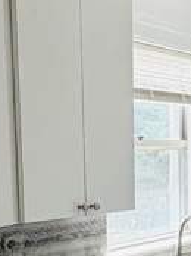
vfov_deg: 21.9
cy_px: 263
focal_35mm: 86
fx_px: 634
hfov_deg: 17.1
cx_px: 96
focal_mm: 2.22
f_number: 2.2
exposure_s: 1/121
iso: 125
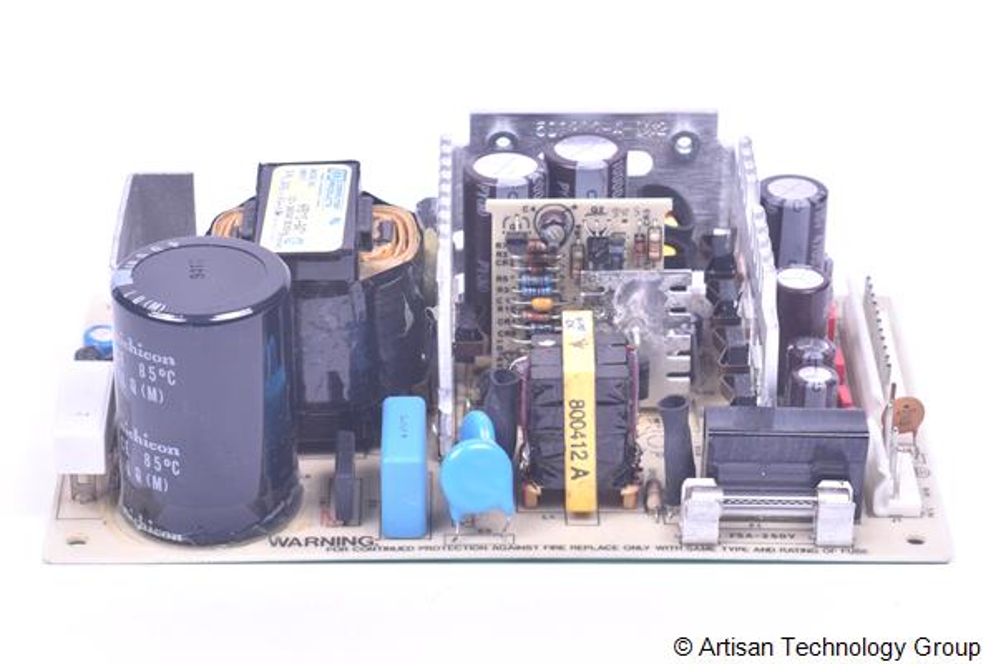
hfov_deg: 24.6
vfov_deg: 16.6
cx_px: 498
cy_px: 332
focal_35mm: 82
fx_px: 2282
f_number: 10
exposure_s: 1/200
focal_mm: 55
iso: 200
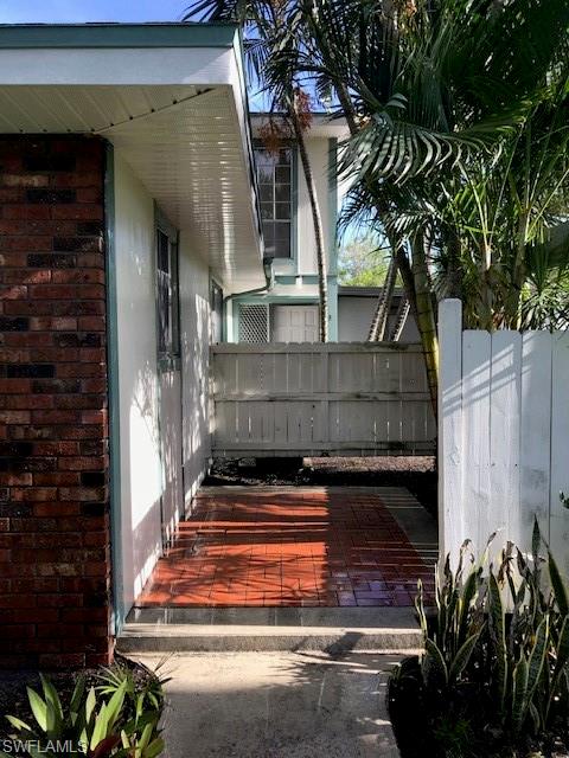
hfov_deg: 49.7
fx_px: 614
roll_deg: +1.3
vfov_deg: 63.4
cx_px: 284
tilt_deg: -4.3
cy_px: 379
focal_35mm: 28
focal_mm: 3.99
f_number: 1.8
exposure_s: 1/634
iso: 20
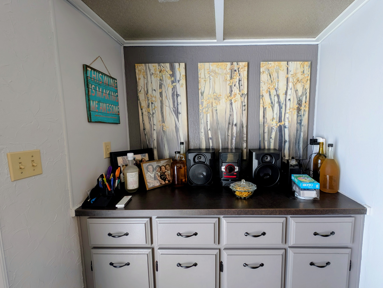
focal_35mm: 14
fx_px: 155
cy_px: 148
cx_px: 221
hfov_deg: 101.2
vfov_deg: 85.8
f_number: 1.95
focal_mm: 2.23
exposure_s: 1/40
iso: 47
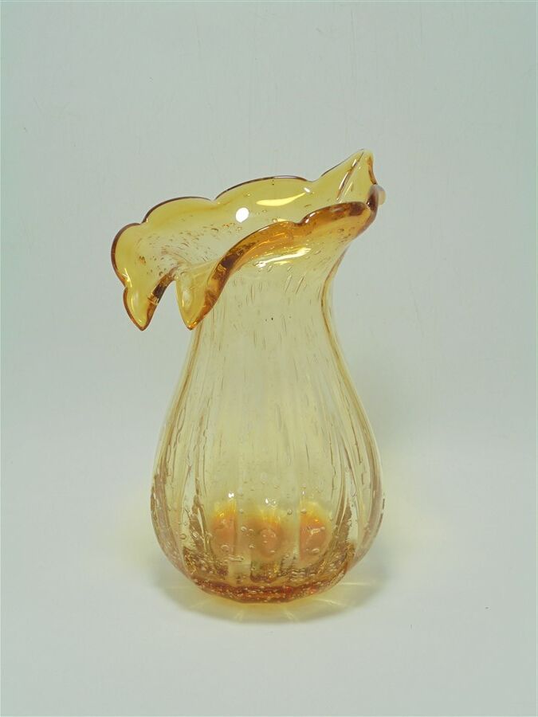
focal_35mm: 49
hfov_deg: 29.7
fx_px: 1015
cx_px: 269
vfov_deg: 38.9
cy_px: 358
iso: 100
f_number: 4.8
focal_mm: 8.9
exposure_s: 1/60
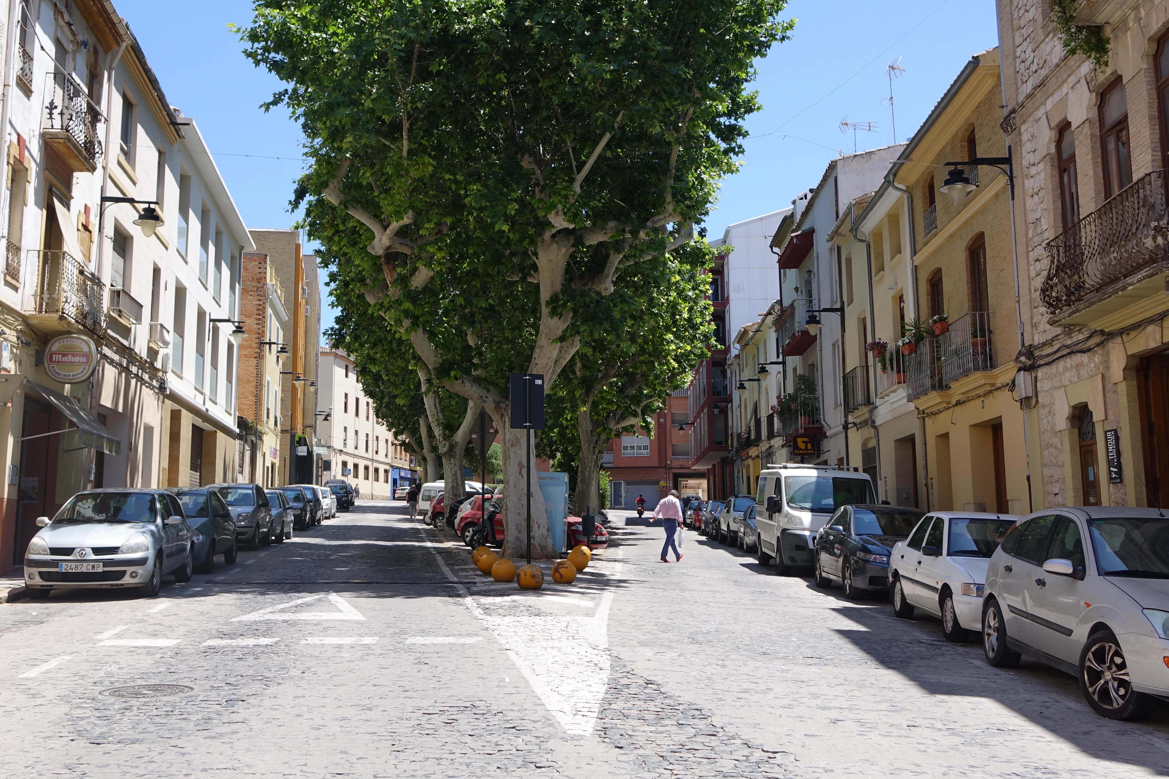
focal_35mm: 37
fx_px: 1201
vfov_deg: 35.9
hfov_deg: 51.9
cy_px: 356
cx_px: 555
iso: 100
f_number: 4
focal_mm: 12.56
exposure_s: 1/500
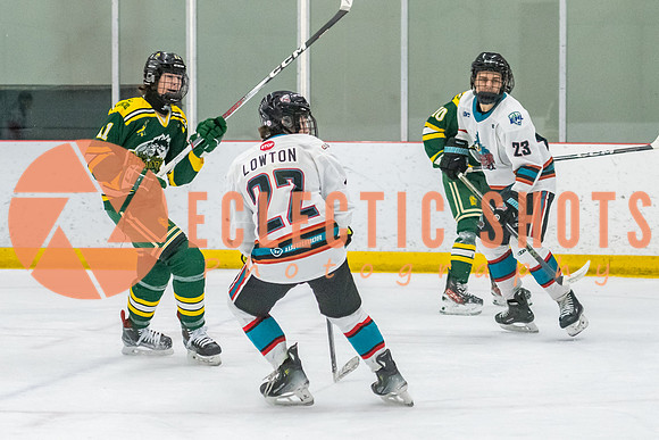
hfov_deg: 11.3
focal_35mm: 182
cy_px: 311
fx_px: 3324
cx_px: 113
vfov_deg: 7.6
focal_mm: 86
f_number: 2.8
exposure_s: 1/800
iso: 4000
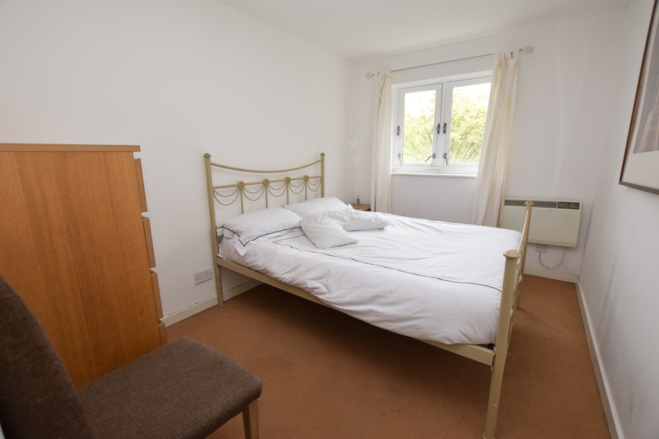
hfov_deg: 100.4
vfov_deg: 77.3
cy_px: 220
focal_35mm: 15
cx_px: 330
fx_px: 275
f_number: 5.6
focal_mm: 10
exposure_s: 1/125
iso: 720
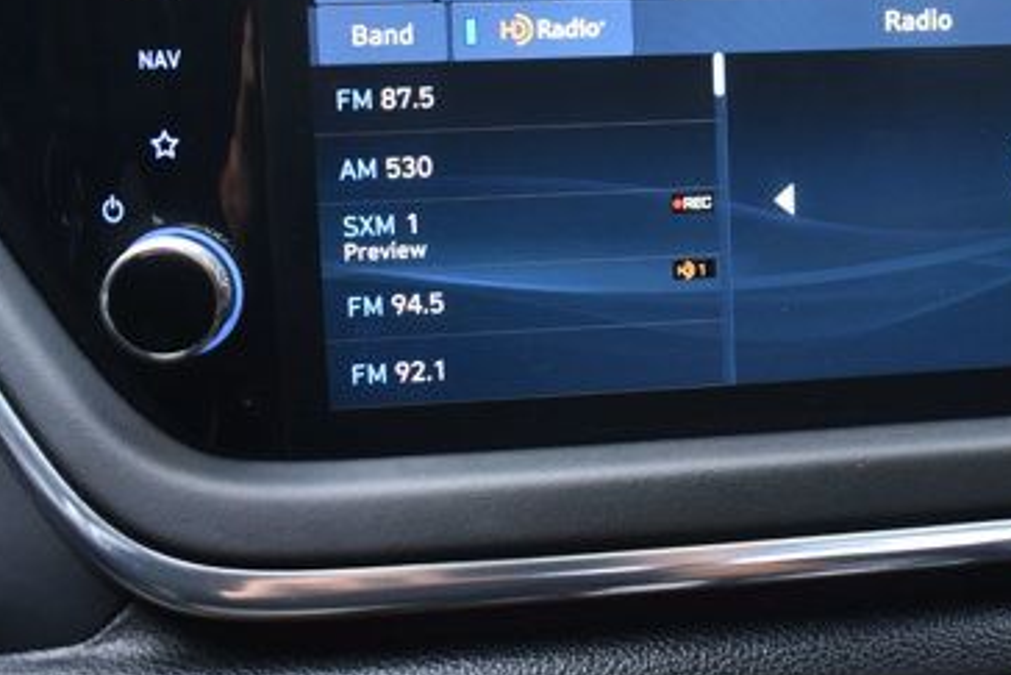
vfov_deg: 23.1
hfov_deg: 33.1
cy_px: 149
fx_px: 1629
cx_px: 869
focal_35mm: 58
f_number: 3.8
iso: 900
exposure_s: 1/125
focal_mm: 22
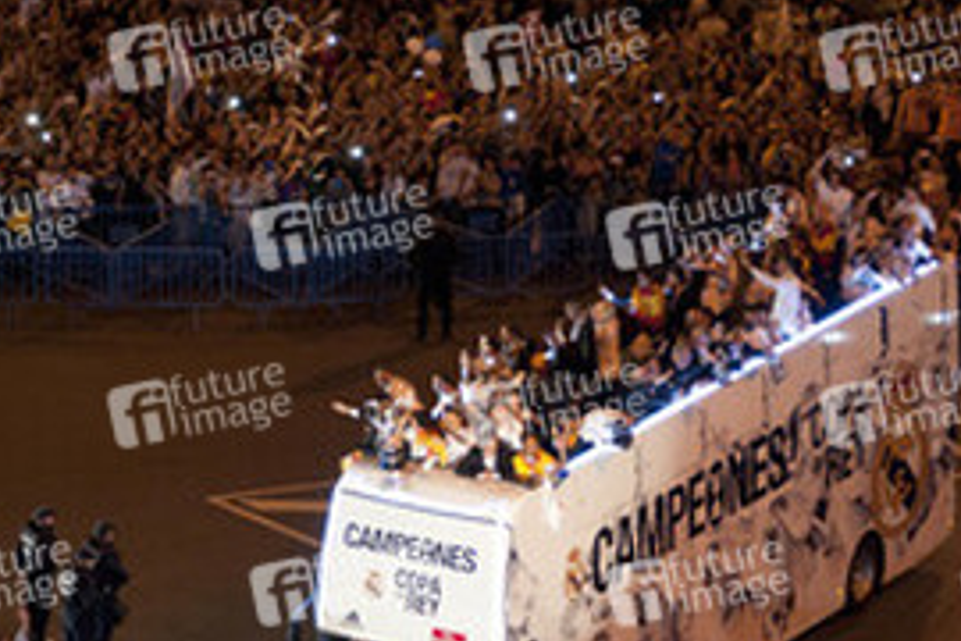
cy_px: 495
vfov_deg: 5.5
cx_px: 602
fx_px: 6673
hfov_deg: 8.2
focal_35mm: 250
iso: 2500
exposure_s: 1/160
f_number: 3.2
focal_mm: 150
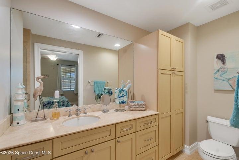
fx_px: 100
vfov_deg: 77.3
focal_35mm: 15
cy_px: 80
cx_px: 120
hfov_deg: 100.4
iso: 320
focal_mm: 10
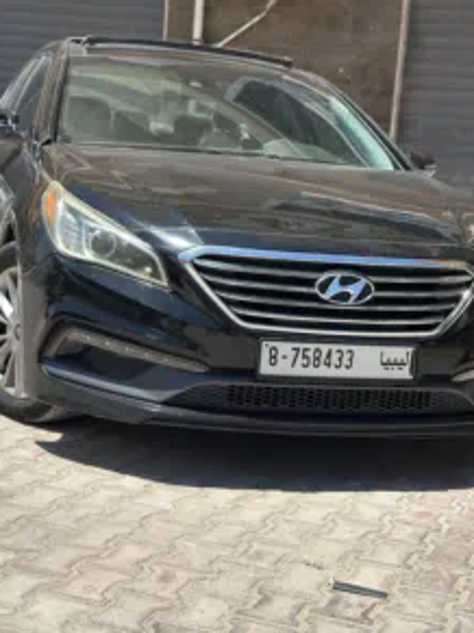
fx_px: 1206
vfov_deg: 29.4
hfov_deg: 22.2
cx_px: 270
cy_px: 355
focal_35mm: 66
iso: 100
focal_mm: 6.86
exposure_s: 1/5882
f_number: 1.78
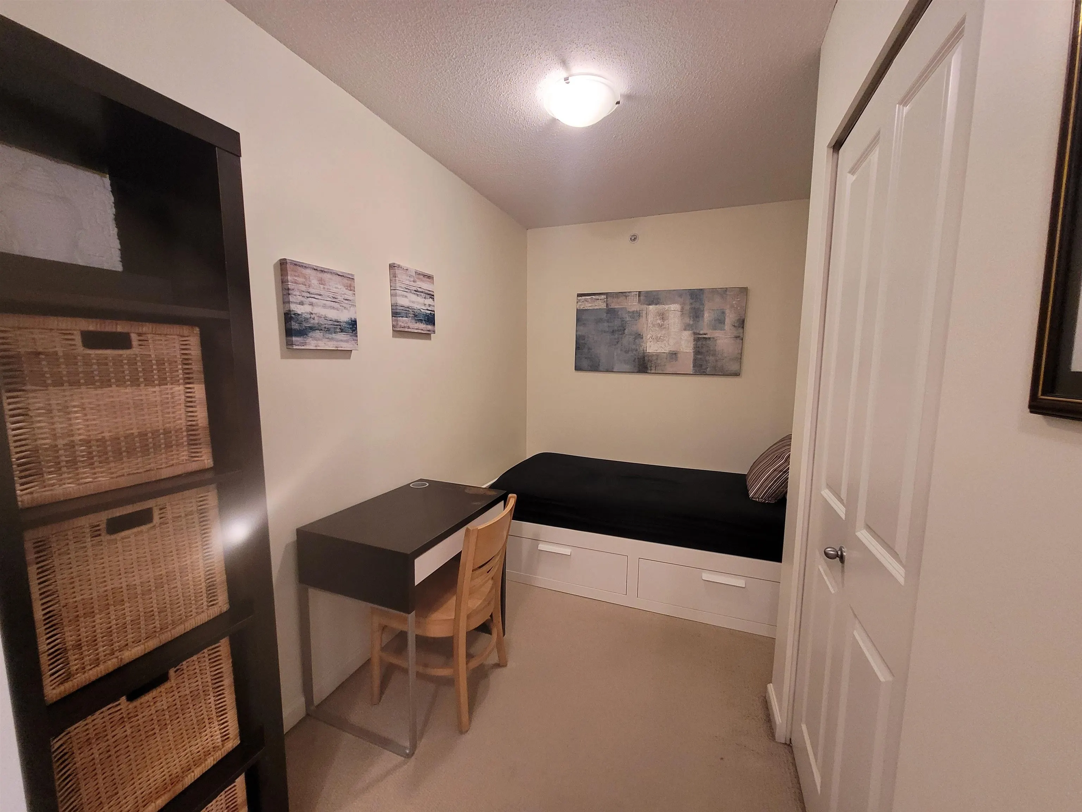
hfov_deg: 106.2
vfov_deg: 89.9
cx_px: 541
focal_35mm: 13
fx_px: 406
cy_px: 406
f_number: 2.2
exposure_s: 1/40
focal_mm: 1.74
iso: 320
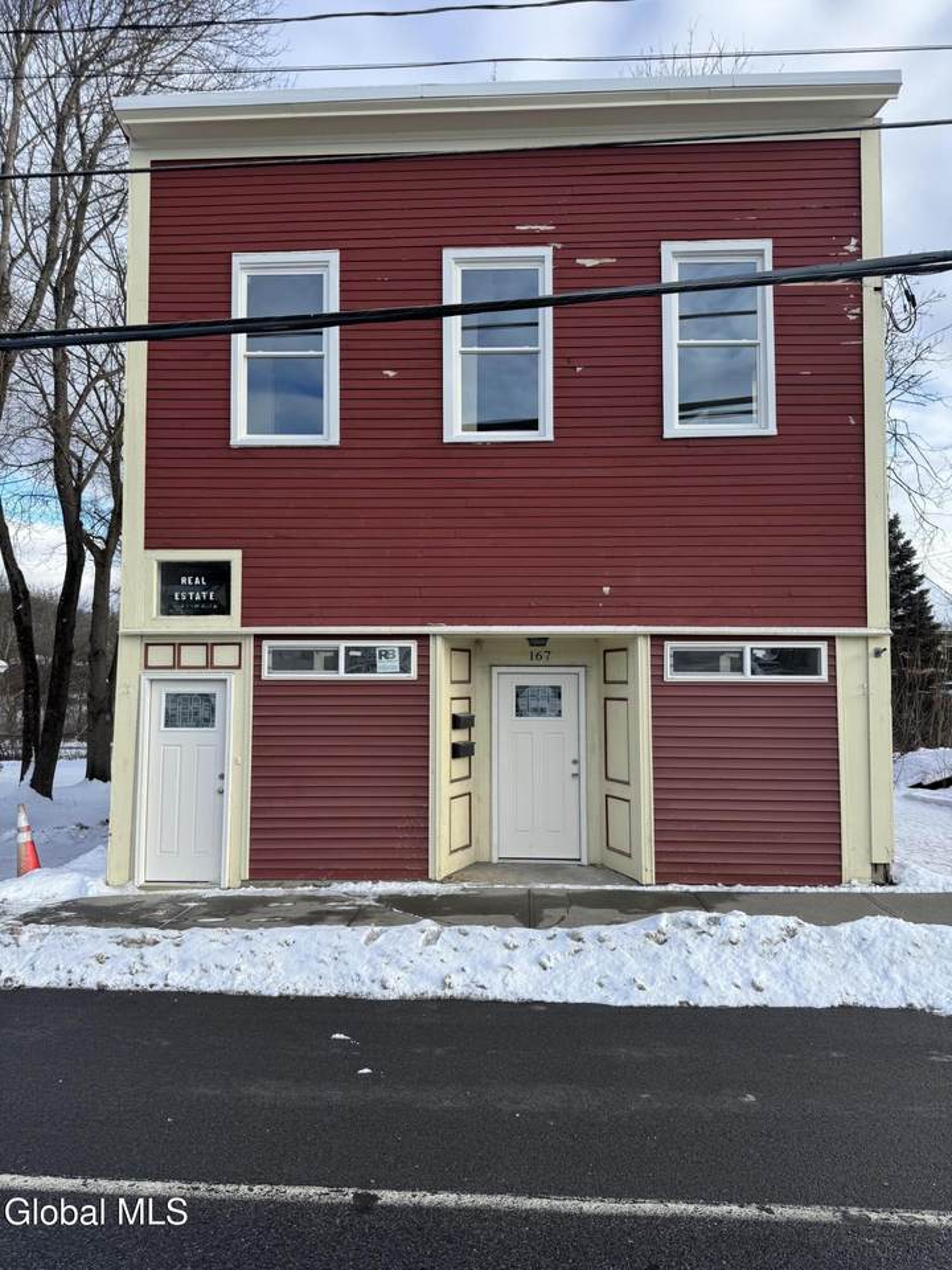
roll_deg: +0.2
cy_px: 635
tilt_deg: +3.1
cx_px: 476
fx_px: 880
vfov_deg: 71.6
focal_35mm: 24
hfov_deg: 56.8
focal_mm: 6.76
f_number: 1.78
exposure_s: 1/1524
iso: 80
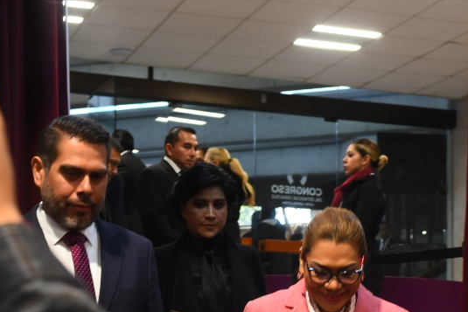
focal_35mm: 106
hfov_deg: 19.2
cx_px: 338
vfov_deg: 12.5
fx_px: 1378
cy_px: 414
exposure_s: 1/100
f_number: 4
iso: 1600
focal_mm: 35
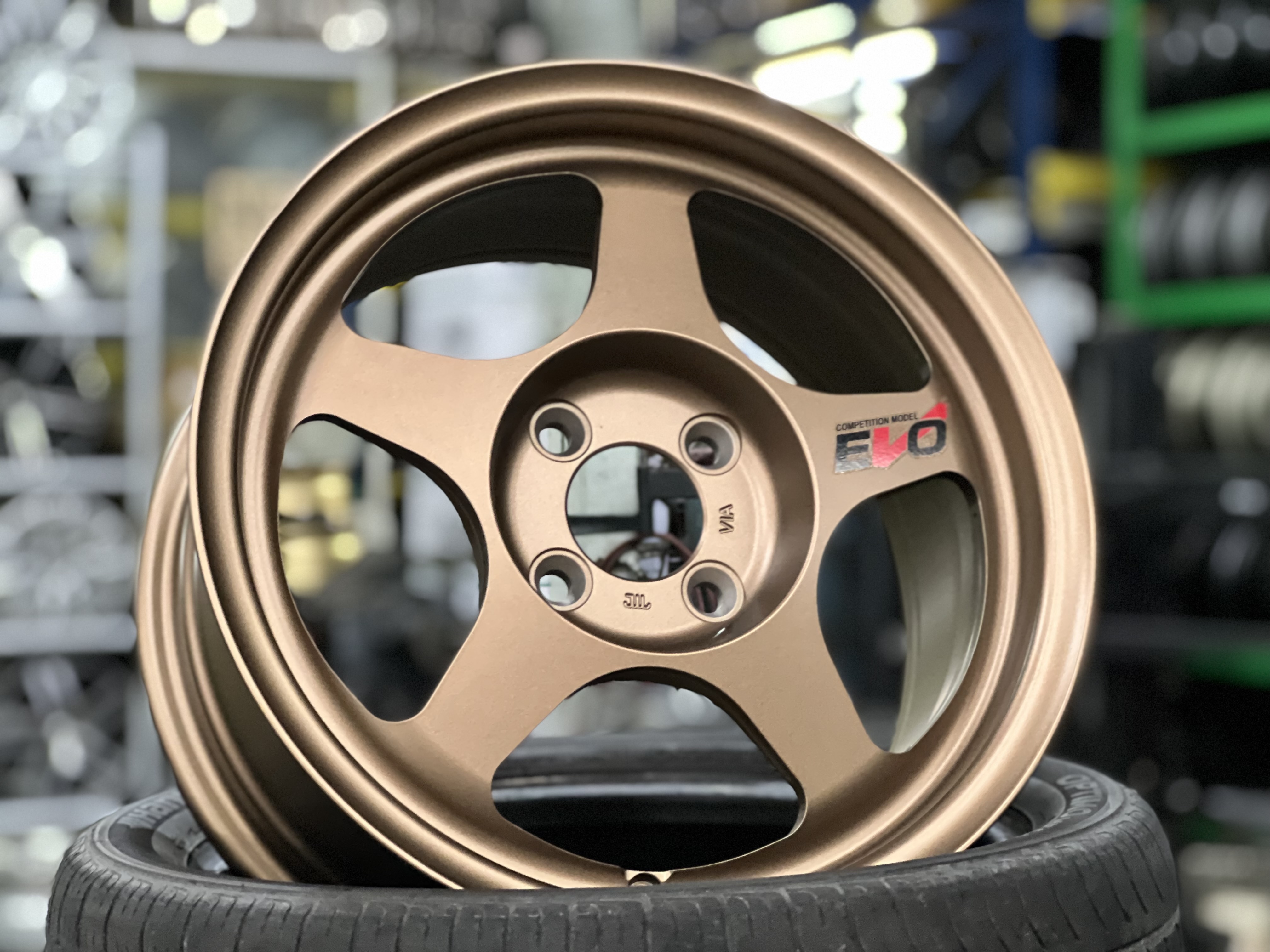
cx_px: 635
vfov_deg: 19.1
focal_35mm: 77
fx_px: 2825
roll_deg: +0.7
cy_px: 476
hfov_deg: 25.3
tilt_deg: -0.3
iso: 500
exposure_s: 1/14
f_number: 2.8
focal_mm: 9
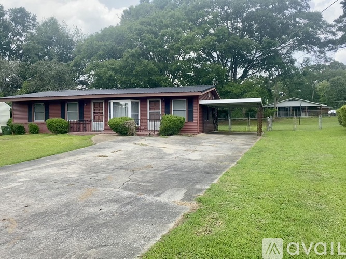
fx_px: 260
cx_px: 173
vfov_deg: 53.0
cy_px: 130
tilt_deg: -2.3
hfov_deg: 67.3
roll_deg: +0.5
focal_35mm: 26
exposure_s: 1/793
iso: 32
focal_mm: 4.25
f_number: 1.8
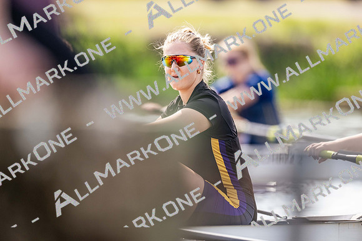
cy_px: 120
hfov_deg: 3.4
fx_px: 6034
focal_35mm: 600
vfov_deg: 2.3
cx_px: 181
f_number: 4
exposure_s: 1/2500
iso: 800
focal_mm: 600
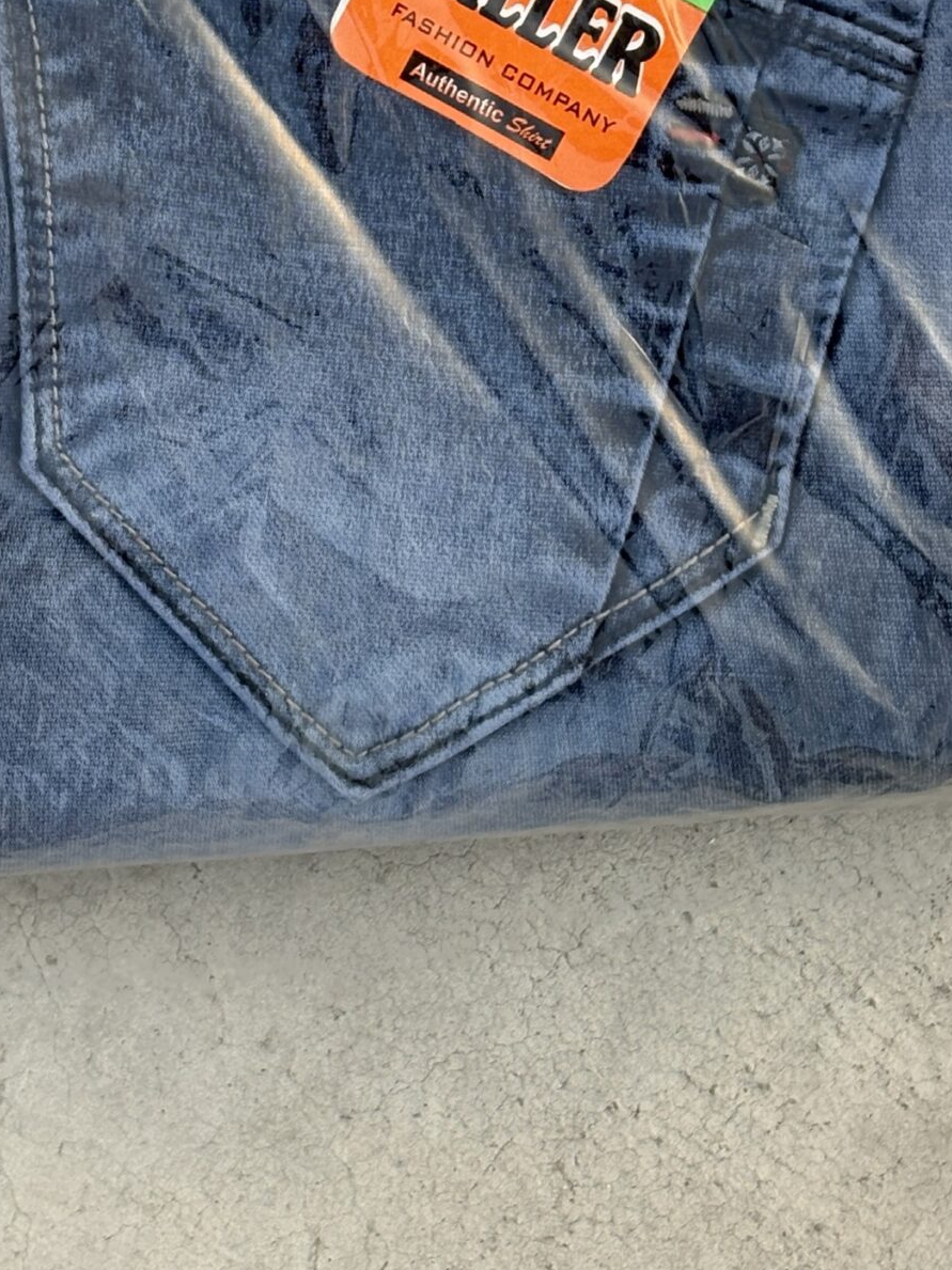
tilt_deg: -84.8
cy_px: -6
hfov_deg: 13.2
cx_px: 383
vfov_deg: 17.2
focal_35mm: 112
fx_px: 4109
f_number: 1.6
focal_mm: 5.96
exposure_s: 1/392
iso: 50
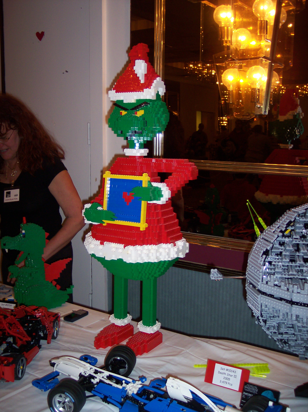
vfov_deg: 49.0
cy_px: 206
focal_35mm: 38
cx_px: 154
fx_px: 451
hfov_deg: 37.7
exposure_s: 1/30
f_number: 2.8
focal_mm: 8
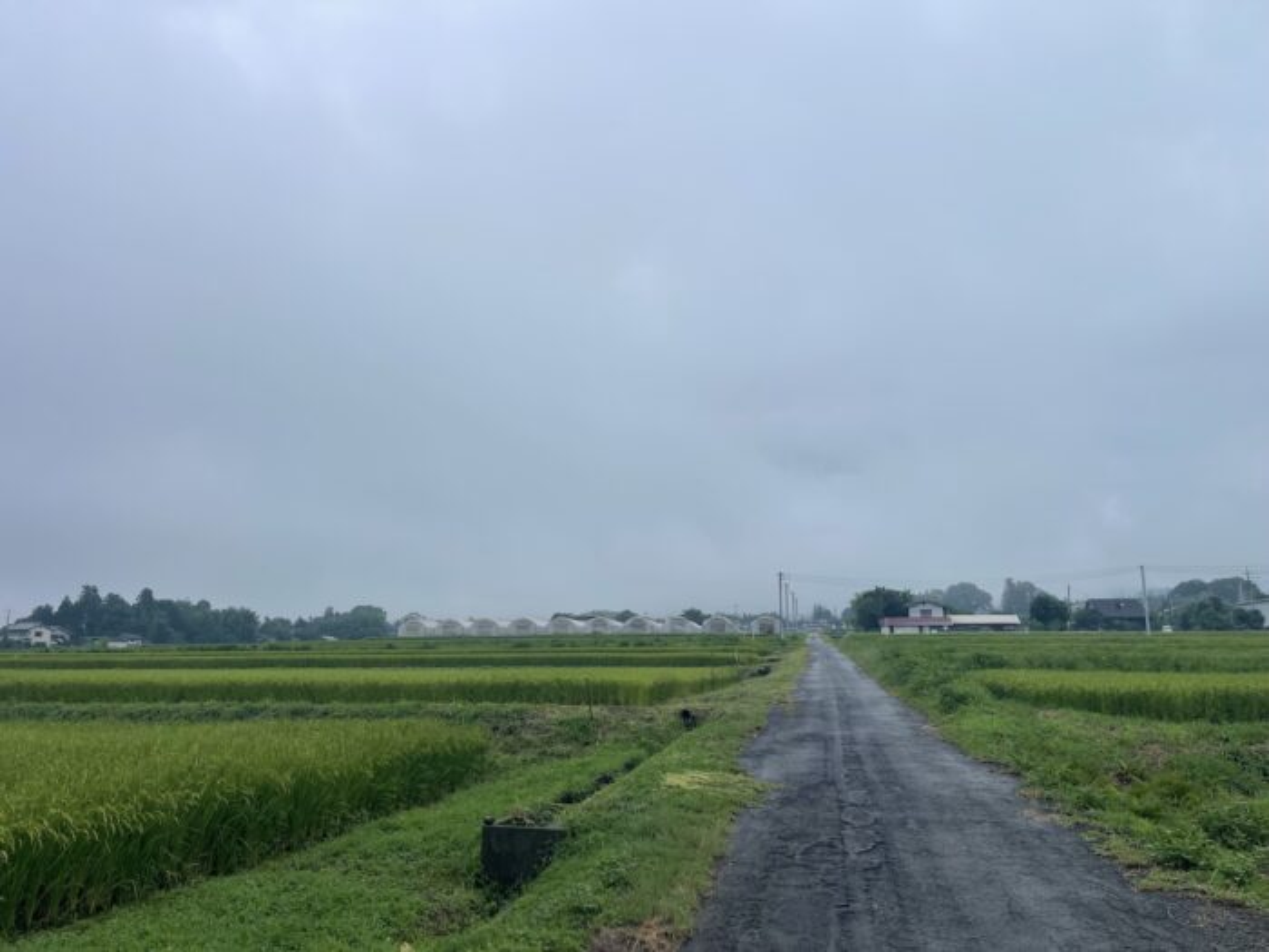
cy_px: 476
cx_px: 634
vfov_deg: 54.9
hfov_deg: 69.4
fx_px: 916
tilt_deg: +10.9
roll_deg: -0.6
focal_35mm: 25
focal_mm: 5.1
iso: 32
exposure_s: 1/1439
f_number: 1.6
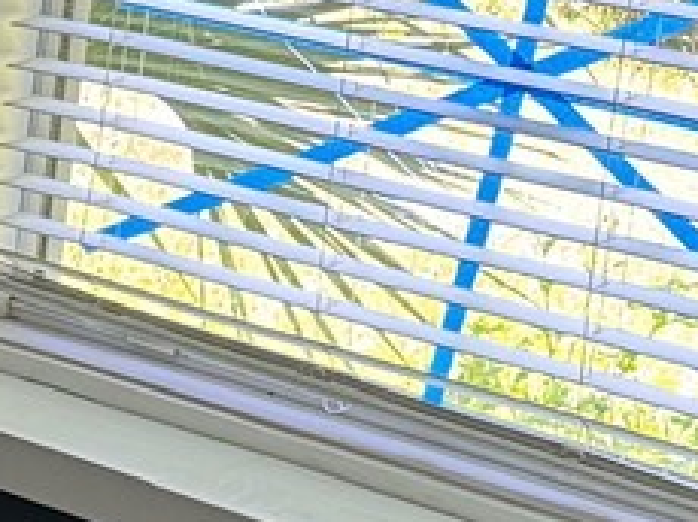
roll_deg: -0.8
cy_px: 237
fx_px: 3364
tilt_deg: -15.4
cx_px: -1093
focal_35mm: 167
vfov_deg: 8.9
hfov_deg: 10.0
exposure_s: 1/121
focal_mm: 6.76
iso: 200
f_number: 1.78
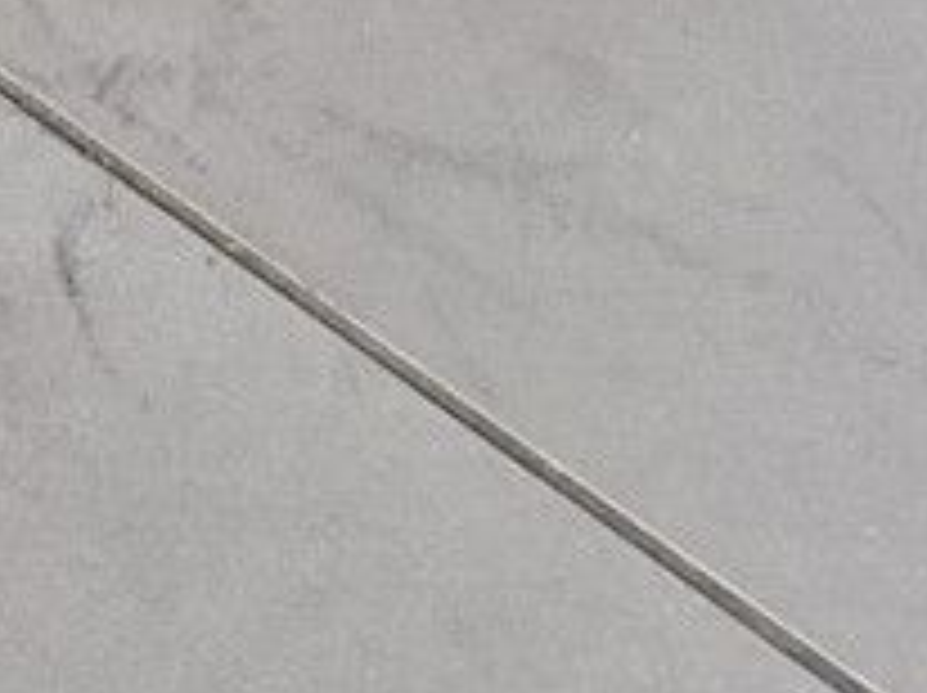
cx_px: -1660
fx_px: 4788
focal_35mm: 179
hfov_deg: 9.3
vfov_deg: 7.3
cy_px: -1386
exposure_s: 1/120
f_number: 1.8
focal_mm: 5.54
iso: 80
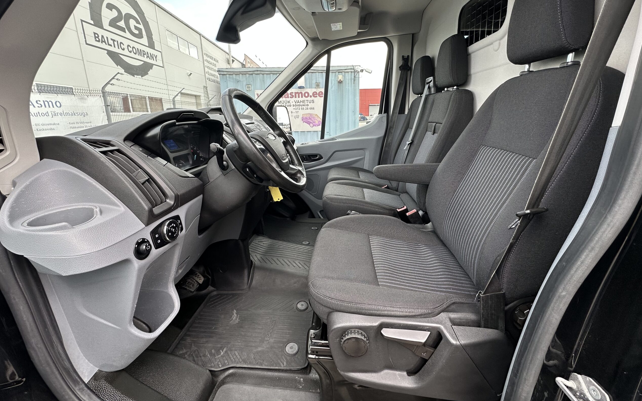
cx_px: 324
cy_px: 173
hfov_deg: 101.5
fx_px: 262
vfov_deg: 74.4
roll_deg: +2.1
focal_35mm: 15
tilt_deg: -12.7
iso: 50
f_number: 2.2
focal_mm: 2.22
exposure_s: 1/99
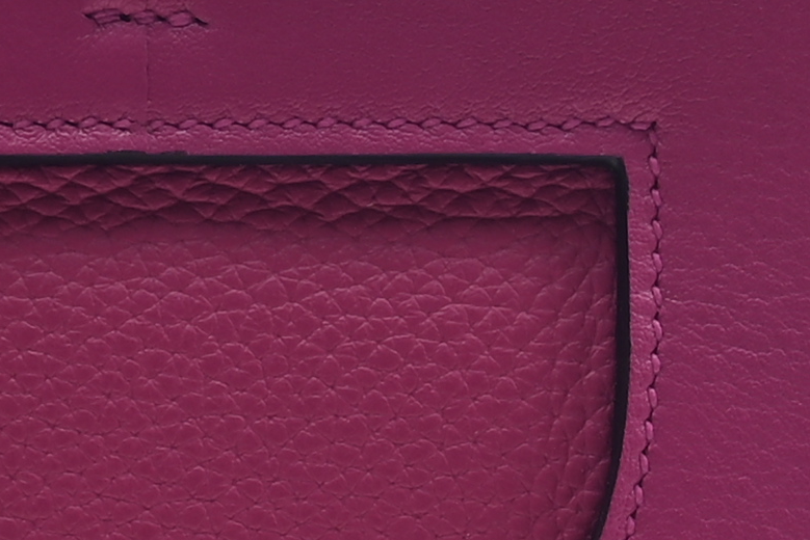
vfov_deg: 4.1
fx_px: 7472
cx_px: 563
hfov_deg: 6.2
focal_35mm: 332
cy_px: 547
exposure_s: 1/2
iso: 100
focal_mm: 43
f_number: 16
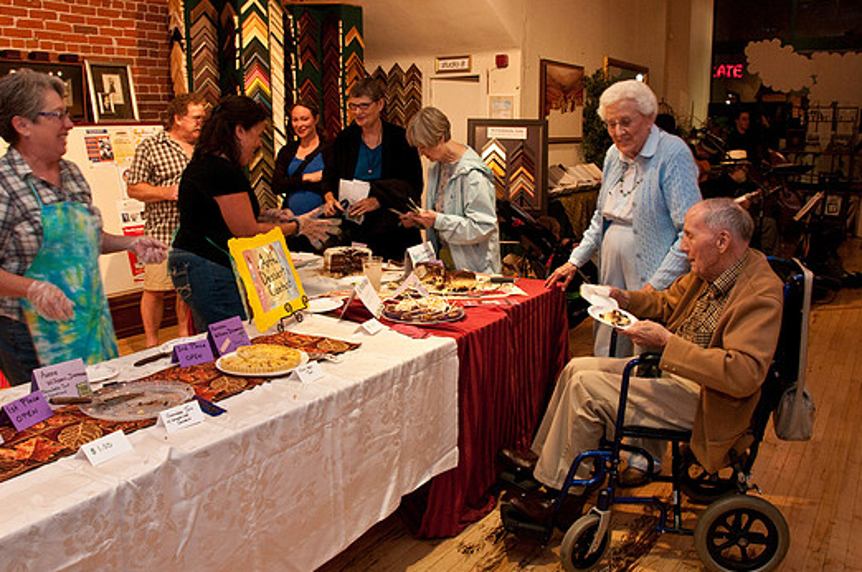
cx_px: 406
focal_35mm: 30
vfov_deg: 43.4
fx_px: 717
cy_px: 257
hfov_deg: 62.0
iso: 1250
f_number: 6.3
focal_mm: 18
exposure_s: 1/30
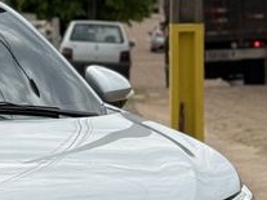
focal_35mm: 188
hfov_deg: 10.2
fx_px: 1449
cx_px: -114
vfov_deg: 7.8
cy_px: 212
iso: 64
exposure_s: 1/6024
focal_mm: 6.76
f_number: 1.78
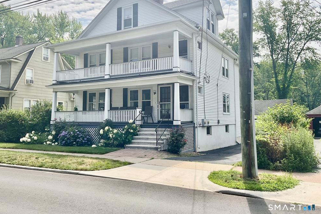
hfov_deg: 60.3
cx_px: 157
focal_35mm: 31
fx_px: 276
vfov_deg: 42.2
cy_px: 93
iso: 16
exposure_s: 1/1848
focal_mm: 3
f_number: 1.8
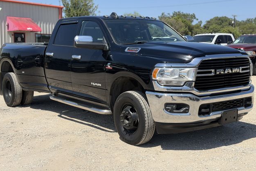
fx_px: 363
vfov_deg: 26.5
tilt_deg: -2.7
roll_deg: +0.8
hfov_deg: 38.9
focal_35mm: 51
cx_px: 128
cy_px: 76
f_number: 1.78
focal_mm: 6.76
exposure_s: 1/4587
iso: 64
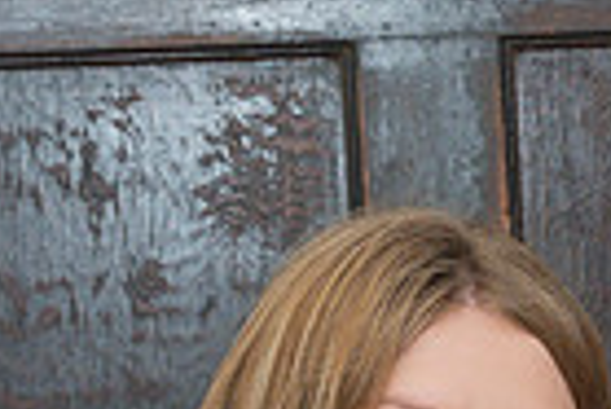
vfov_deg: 6.9
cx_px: 844
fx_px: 3262
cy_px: 847
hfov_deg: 10.4
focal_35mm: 192
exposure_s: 1/320
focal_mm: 46
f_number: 8
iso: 800
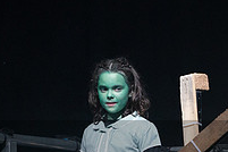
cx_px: 251
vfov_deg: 2.4
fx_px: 3660
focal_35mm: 578
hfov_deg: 3.6
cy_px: 213
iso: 6400
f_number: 2.8
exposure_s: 1/200
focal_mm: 200
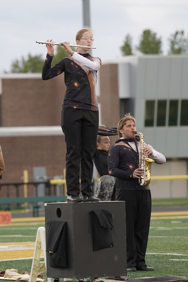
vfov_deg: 10.3
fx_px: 1567
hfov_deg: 6.9
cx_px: 94
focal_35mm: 200
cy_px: 141
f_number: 4
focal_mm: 200
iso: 250
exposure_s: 1/250
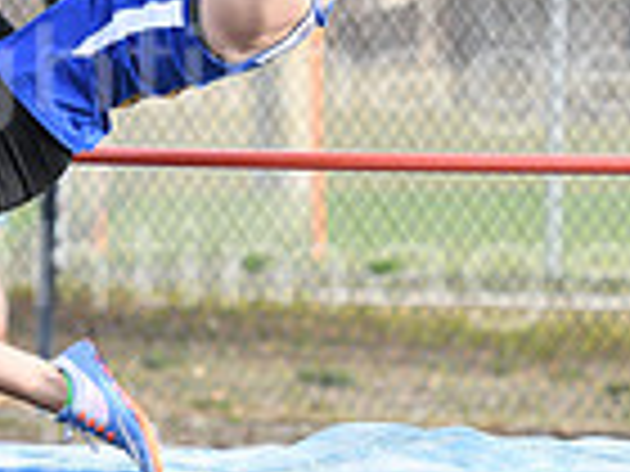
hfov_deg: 2.7
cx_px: 112
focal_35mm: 747
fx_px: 13595
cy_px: 178
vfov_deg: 2.0
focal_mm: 125
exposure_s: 1/1600
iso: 400
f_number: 4
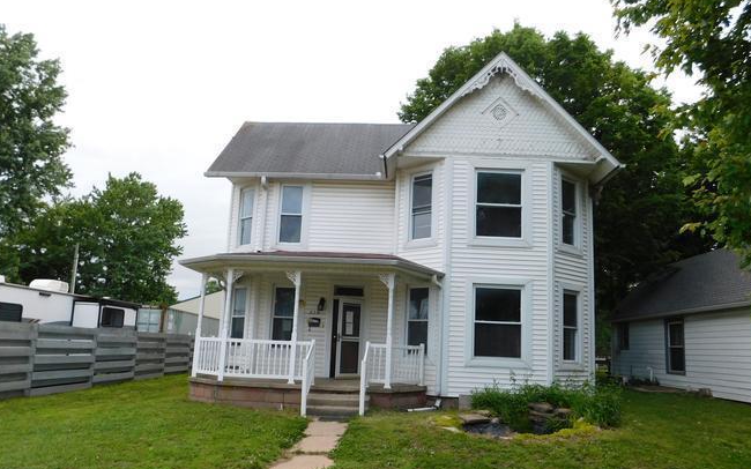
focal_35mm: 25
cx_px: 377
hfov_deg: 72.6
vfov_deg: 49.0
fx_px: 512
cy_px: 275
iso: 125
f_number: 3
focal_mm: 4
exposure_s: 1/50
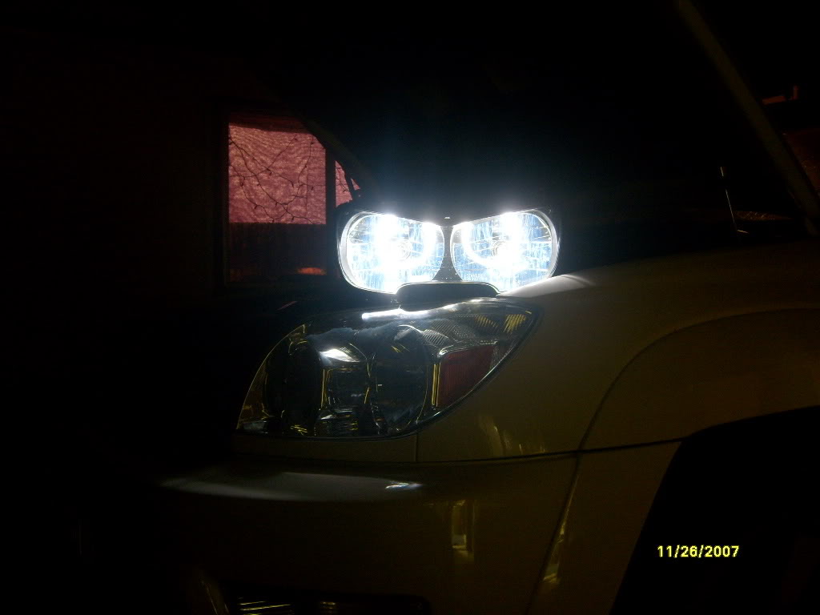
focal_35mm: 35
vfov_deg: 40.7
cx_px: 410
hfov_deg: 52.6
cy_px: 308
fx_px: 829
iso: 80
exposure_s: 4
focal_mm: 5.8
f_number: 2.8
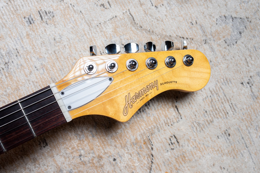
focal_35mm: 35
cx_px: 130
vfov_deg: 37.9
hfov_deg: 54.4
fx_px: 253
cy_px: 86
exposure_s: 1/125
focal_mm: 35
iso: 200
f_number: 9
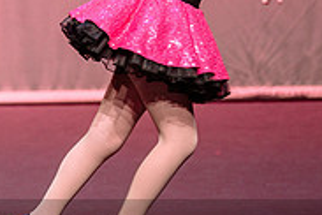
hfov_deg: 2.8
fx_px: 6502
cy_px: -48
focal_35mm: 727
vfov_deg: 1.9
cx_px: -159
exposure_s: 1/400
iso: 1250
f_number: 2.8
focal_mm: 175
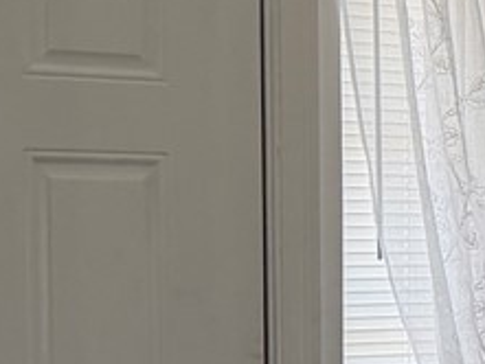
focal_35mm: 174
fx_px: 2439
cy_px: 353
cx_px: 1233
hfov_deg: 9.8
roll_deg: +0.0
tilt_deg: -2.3
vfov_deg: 8.5
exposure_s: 1/214
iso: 160
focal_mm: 6.76
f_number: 1.78
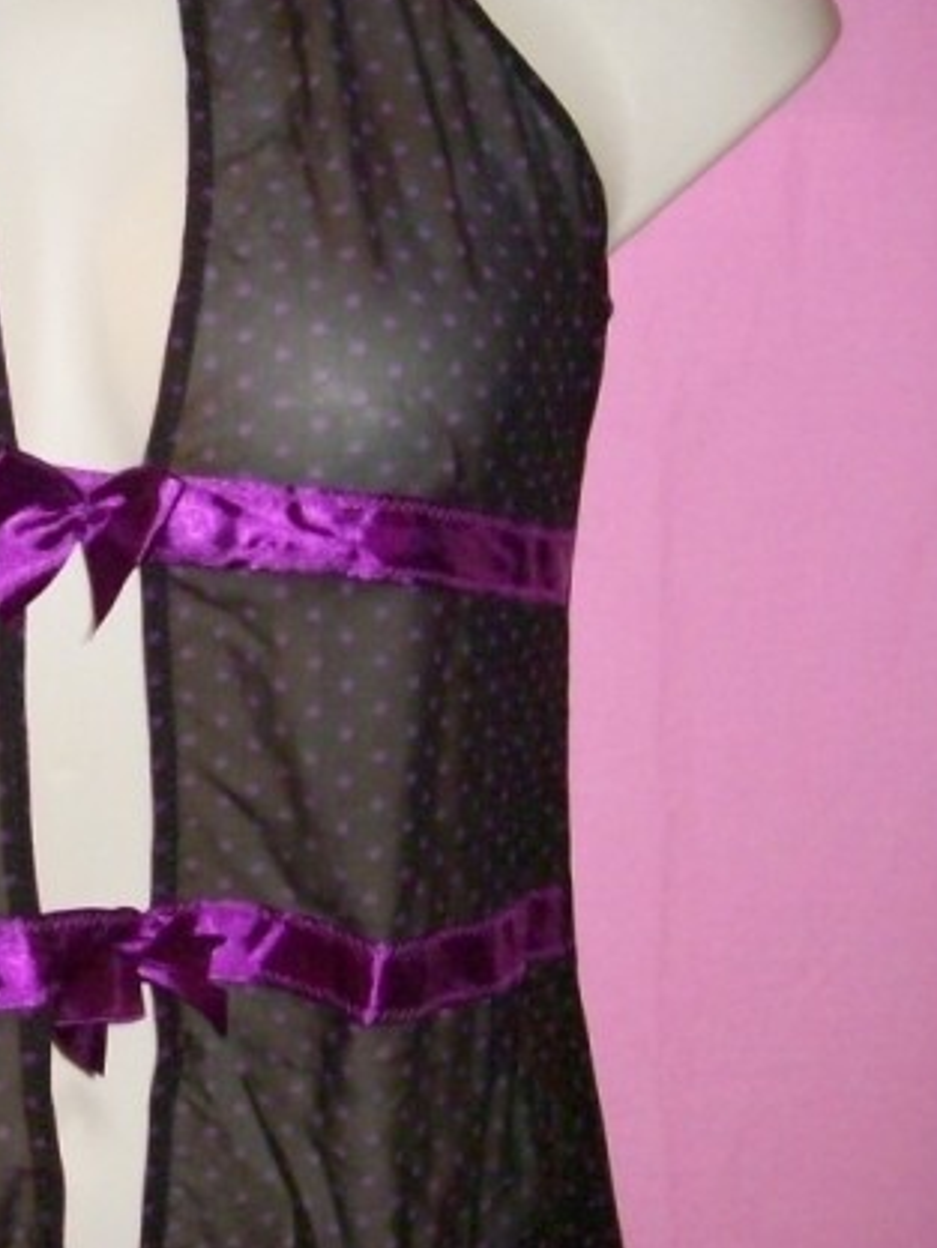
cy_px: 697
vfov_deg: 28.1
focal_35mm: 69
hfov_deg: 20.9
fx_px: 2489
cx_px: 96
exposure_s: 1/64
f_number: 2.7
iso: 160
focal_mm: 6
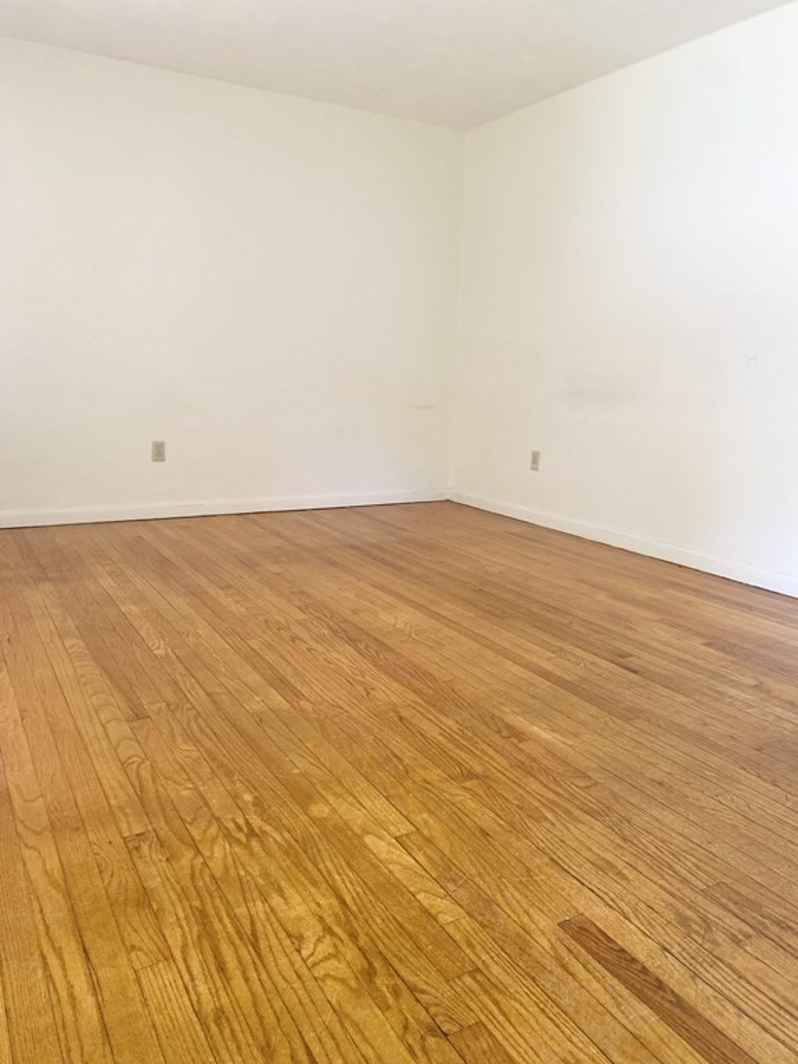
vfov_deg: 67.3
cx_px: 399
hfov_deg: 53.1
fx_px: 799
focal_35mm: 26
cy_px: 532
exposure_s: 1/60
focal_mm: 4.25
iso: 200
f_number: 1.8
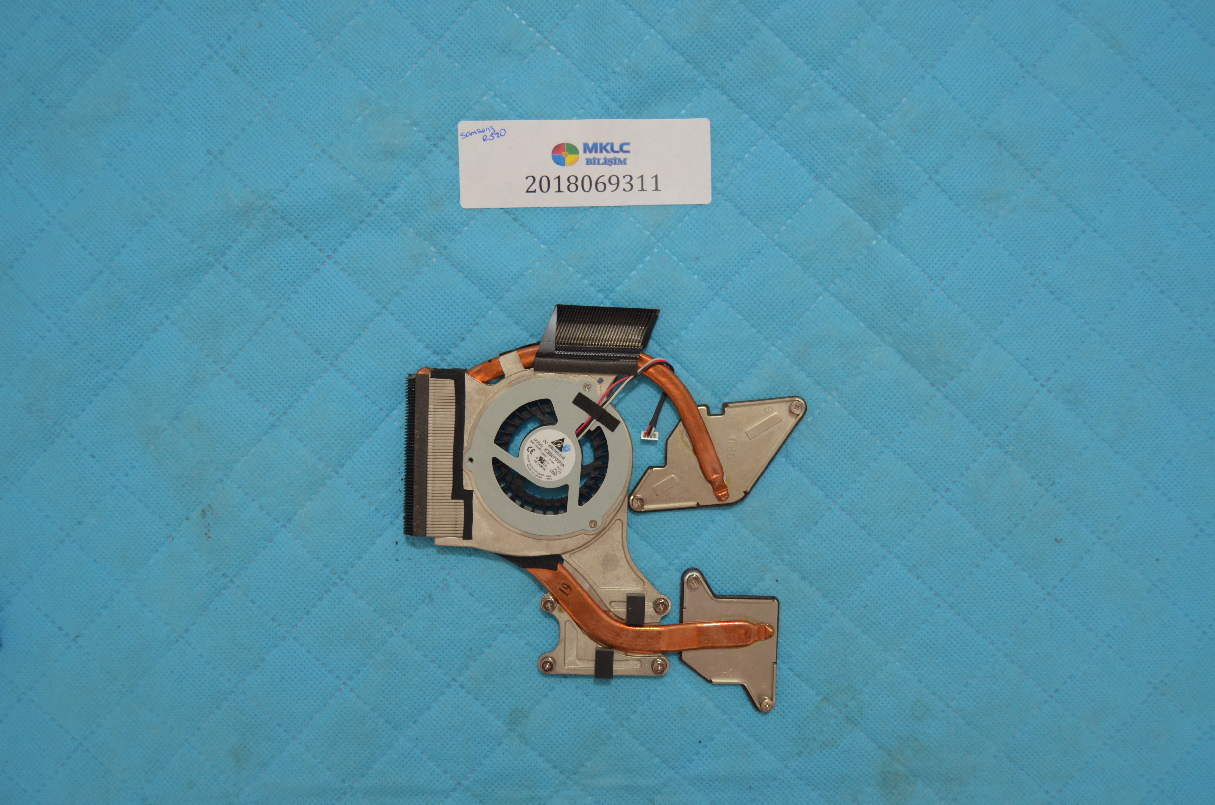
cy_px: 402
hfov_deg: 57.3
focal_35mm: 33
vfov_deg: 39.8
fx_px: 1111
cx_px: 608
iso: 800
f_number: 3.5
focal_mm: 22
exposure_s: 1/40
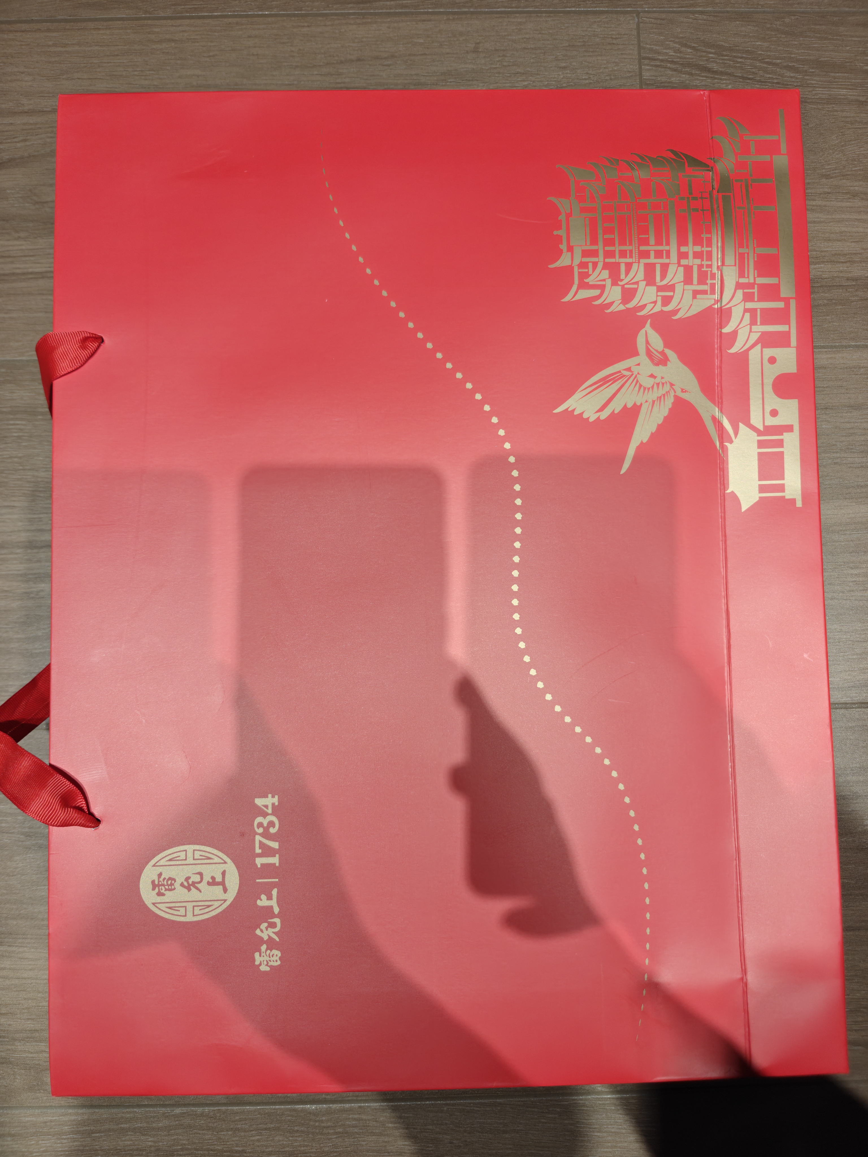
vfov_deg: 73.9
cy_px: 578
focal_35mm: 23
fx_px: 769
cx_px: 434
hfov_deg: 58.9
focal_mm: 6.06
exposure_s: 1/100
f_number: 1.6
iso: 160
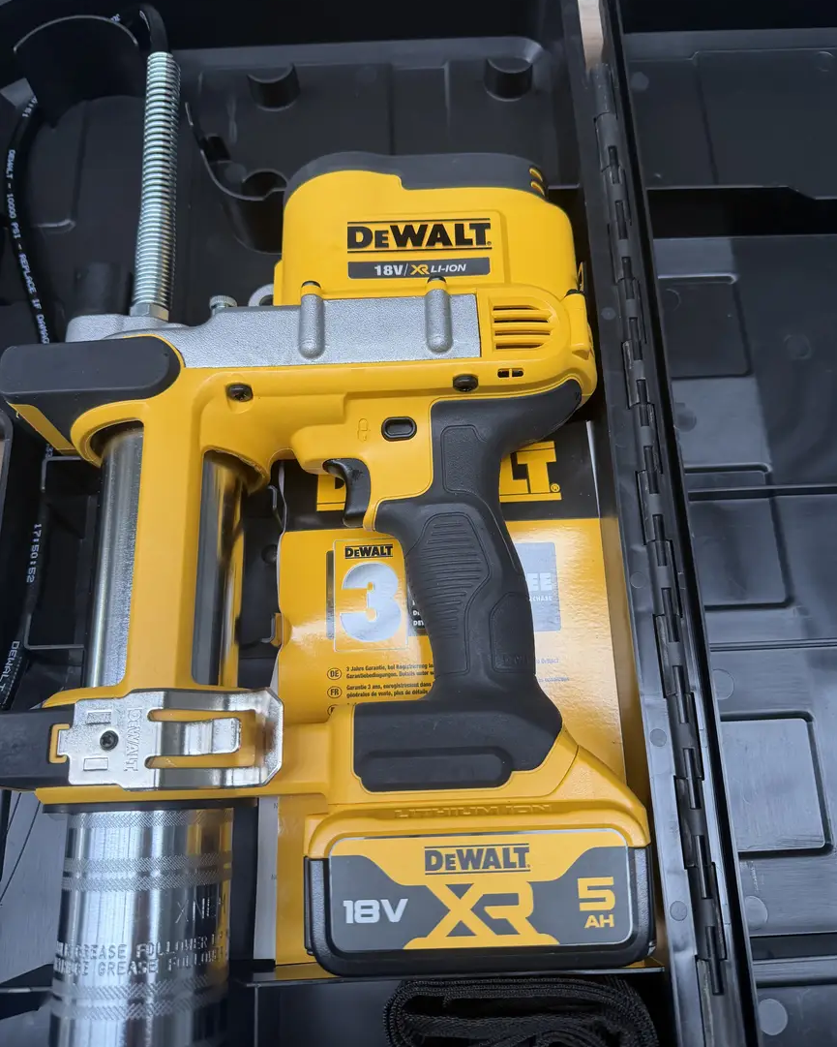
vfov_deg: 66.0
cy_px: 505
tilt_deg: -72.1
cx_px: 434
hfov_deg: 54.9
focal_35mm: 26
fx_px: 805
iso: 200
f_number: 1.78
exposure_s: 1/121
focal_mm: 6.76
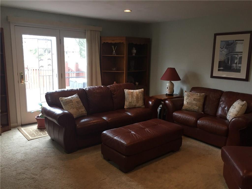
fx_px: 211
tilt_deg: -10.4
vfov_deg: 48.2
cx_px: 126
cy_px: 94
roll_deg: -0.6
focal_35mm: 29
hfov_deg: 61.7
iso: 50
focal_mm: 4.15
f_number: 2.2
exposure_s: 1/30
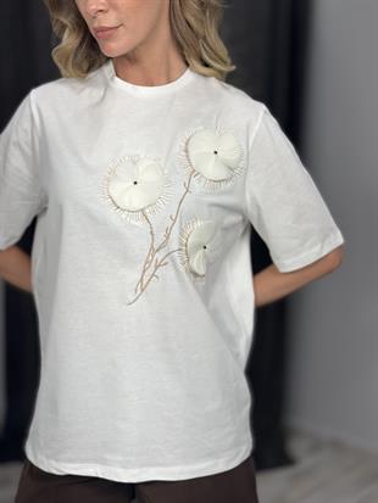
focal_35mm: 48
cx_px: 189
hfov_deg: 30.3
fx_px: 699
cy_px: 252
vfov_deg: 39.6
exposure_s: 1/163
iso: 64
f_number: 1.78
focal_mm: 6.86
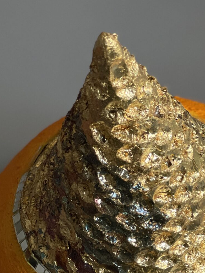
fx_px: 1303
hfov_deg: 8.9
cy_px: 333
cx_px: 257
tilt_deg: -69.9
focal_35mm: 165
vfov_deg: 11.7
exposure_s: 1/121
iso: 160
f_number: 2.2
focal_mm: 7.5
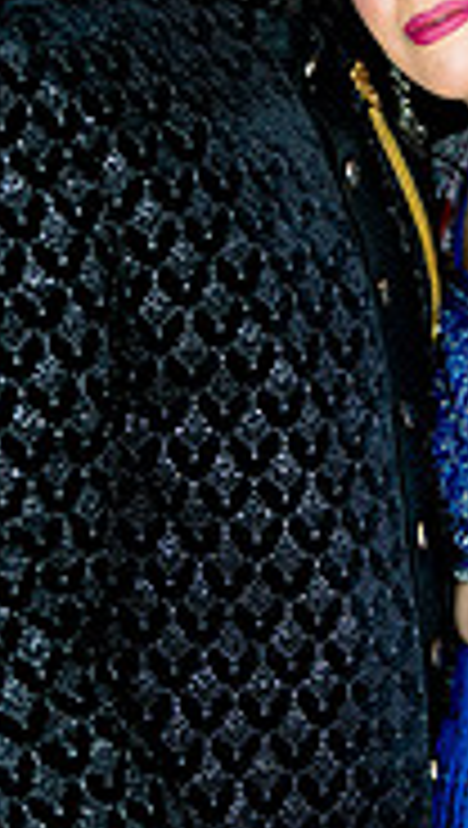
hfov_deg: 9.5
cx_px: 436
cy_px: 338
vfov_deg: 16.7
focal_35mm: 128
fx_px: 2814
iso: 320
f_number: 1.4
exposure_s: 1/320
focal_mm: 50
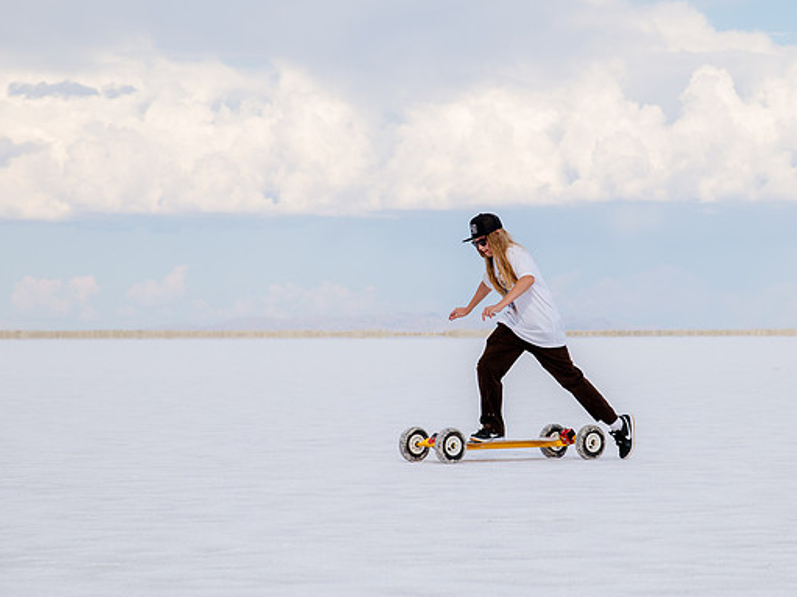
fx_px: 3752
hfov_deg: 12.1
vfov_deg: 9.1
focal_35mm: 163
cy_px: 338
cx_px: 498
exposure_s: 1/640
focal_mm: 100
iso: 250
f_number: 8
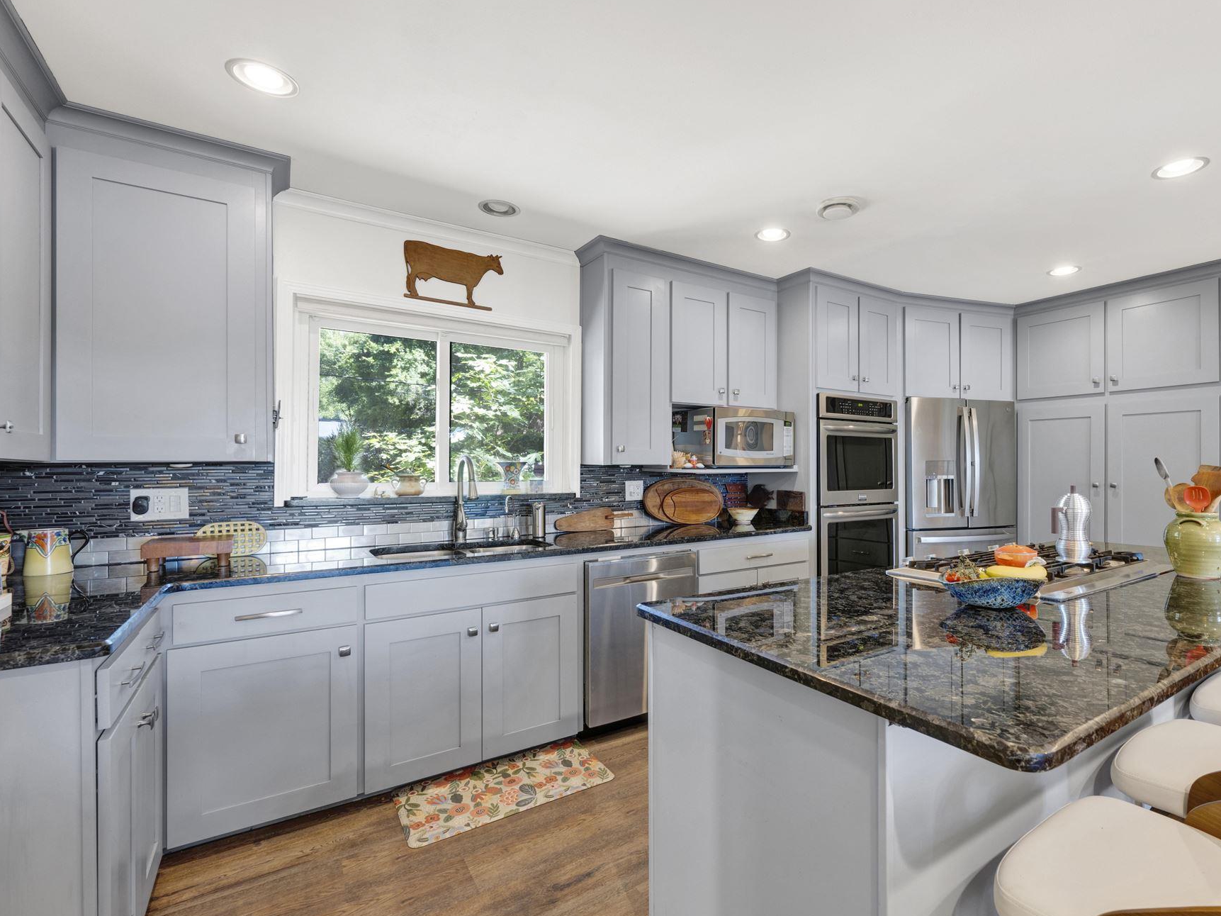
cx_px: 707
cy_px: 462
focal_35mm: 16
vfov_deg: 78.1
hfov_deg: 93.7
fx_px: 564
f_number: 11
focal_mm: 14
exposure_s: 1/1.67
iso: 400
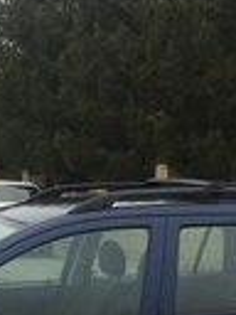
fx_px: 1018
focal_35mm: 112
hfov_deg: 13.2
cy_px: 413
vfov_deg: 16.6
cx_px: 66
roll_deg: -3.2
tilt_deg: -13.5
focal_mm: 4.15
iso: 32
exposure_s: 1/304
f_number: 2.2
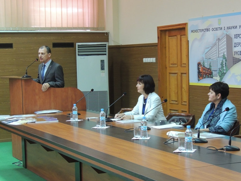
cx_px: 120
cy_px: 90
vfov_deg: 17.4
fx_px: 592
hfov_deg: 23.0
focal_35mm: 85
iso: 800
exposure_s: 1/15
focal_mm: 15.1
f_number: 4
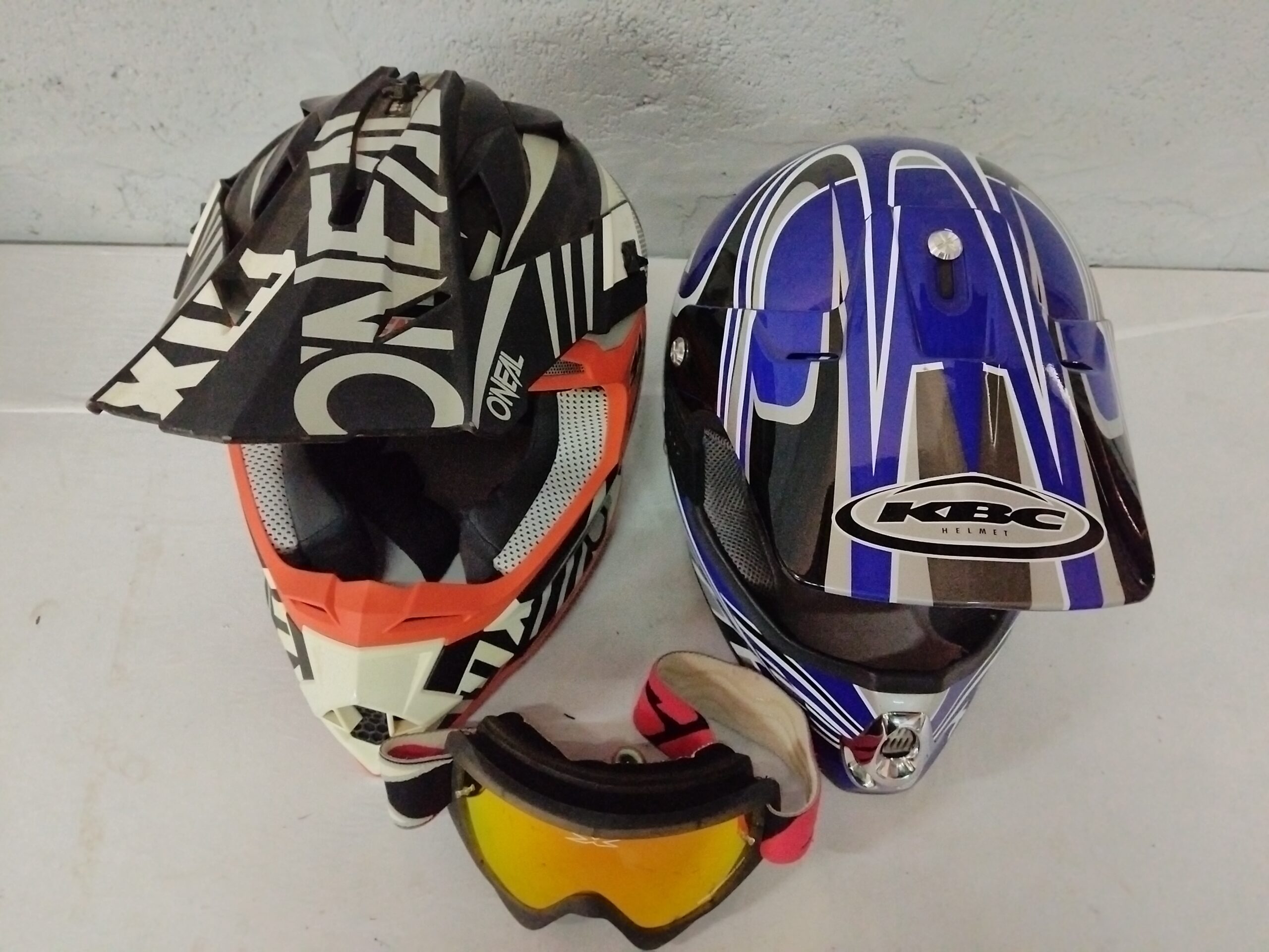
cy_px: 476
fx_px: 953
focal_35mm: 26
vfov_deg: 53.1
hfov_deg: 67.3
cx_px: 634
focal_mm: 4.25
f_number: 1.8
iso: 7000
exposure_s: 1/95.1
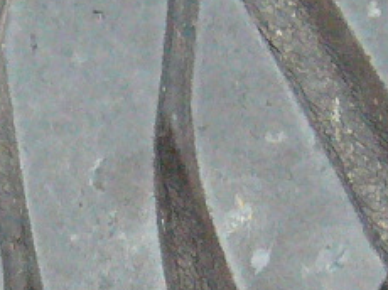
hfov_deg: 10.1
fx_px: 2183
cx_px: 83
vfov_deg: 7.5
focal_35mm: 195
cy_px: 381
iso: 400
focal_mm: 5.8
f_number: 2.8
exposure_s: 1/160
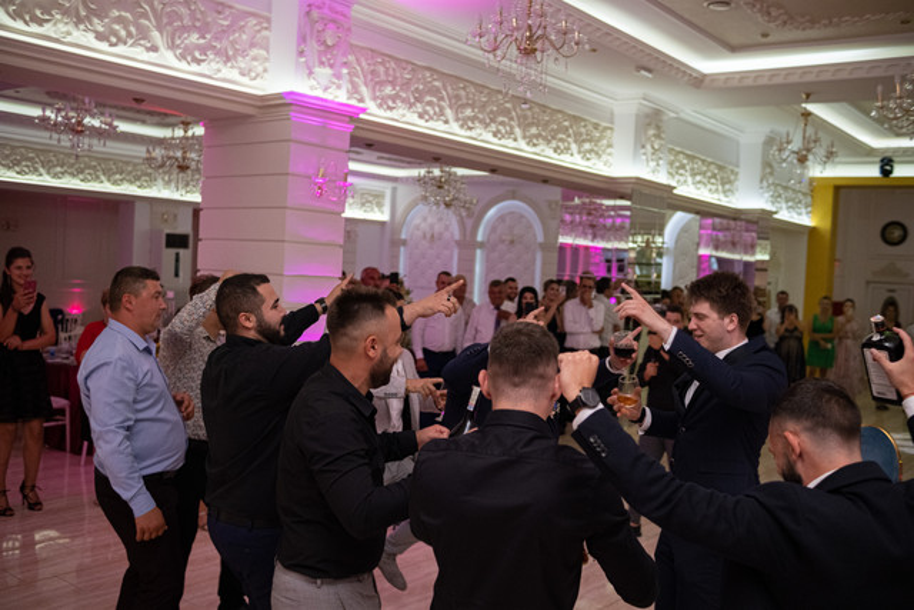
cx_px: 457
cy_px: 305
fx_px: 889
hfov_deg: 54.4
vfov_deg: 37.9
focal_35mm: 35
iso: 1600
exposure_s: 1/125
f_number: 2.2
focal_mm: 23
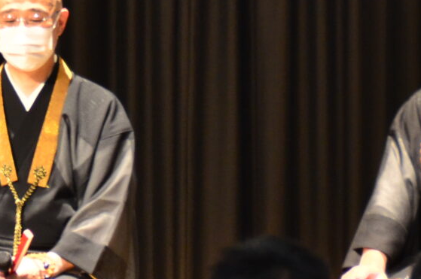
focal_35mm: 652
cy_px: 146
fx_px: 7617
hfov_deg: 3.2
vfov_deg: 2.1
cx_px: -161
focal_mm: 95
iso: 640
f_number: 5.3
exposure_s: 1/13
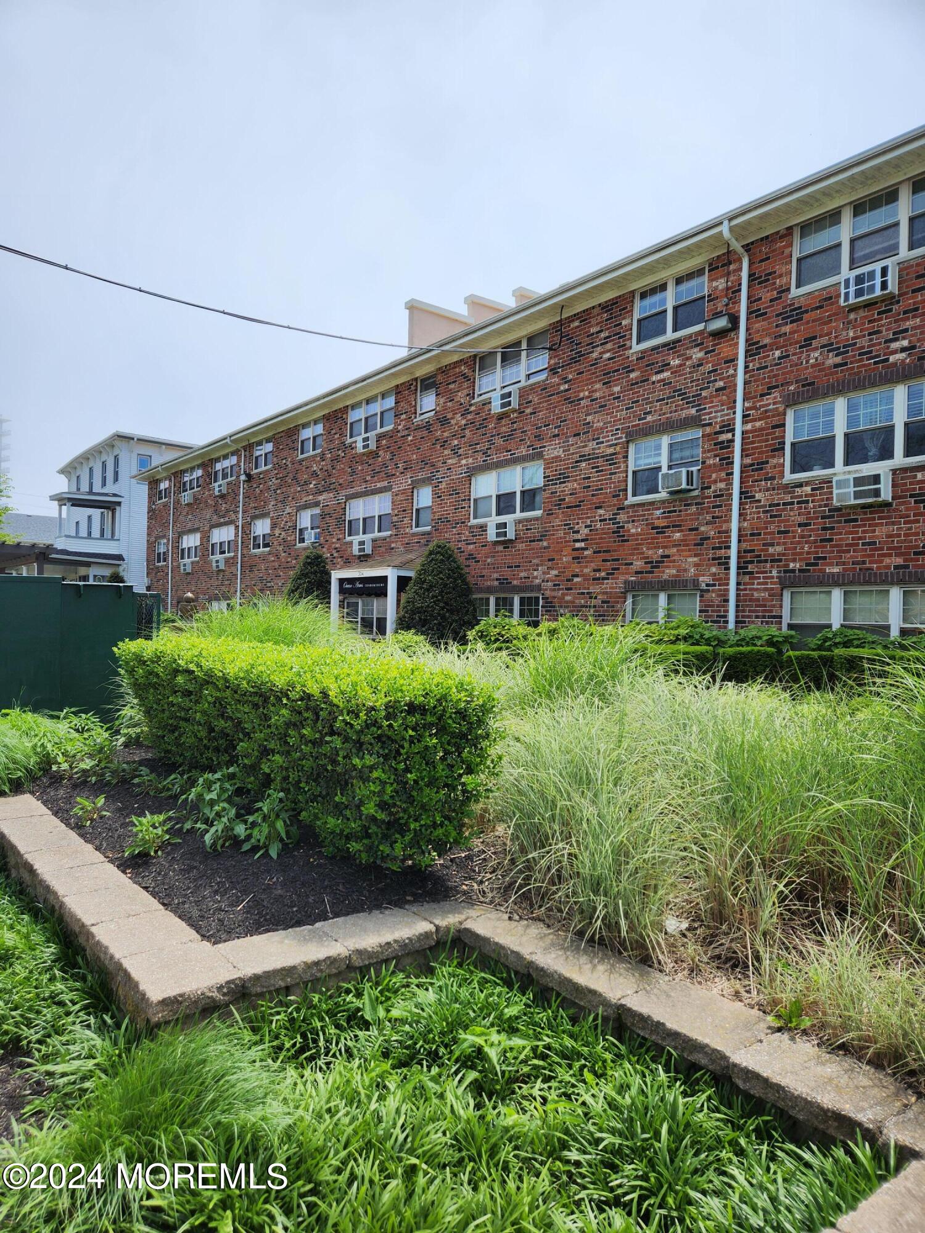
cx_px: 462
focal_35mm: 23
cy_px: 616
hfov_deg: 58.9
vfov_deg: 73.9
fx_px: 819
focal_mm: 5.4
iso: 20
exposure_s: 1/2105
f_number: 1.8
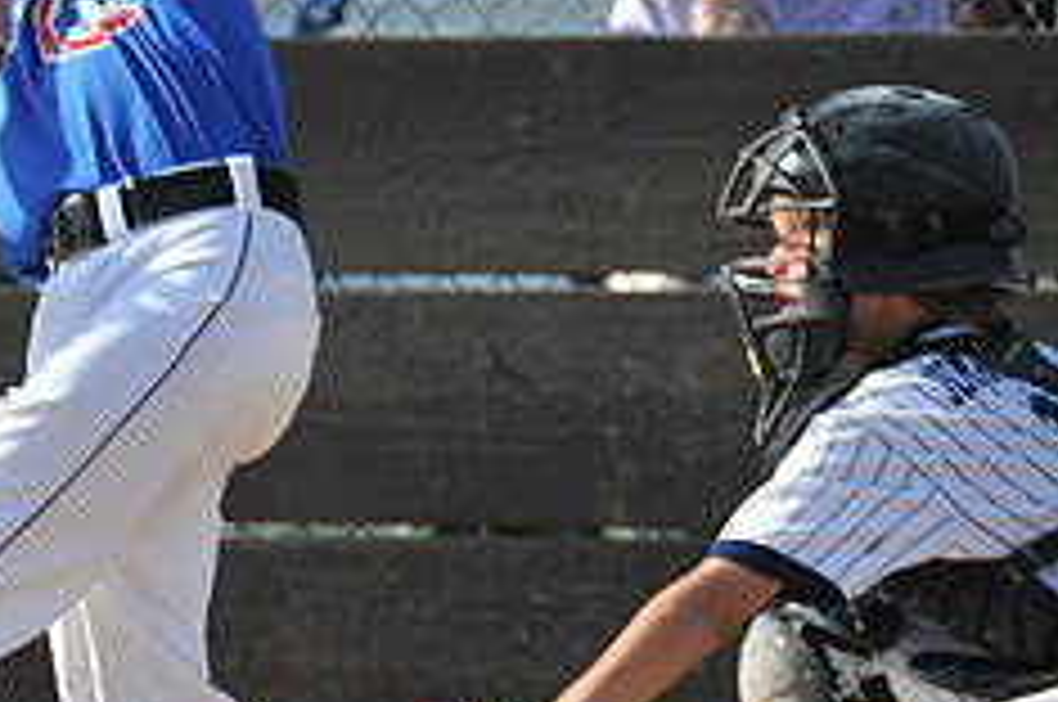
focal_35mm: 499
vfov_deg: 2.7
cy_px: 232
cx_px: -225
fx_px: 14652
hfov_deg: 4.1
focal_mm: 135
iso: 200
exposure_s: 1/250
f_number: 5.6
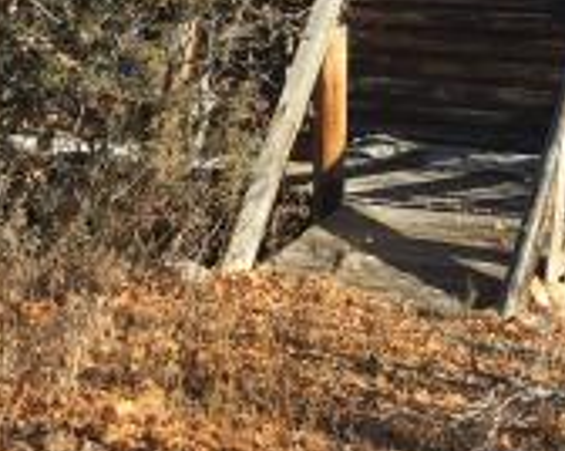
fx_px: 1804
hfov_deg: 17.8
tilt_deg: +3.4
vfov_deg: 13.7
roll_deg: +0.6
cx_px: 336
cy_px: -141
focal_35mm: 108
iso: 32
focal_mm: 4.15
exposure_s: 1/1199
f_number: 2.2
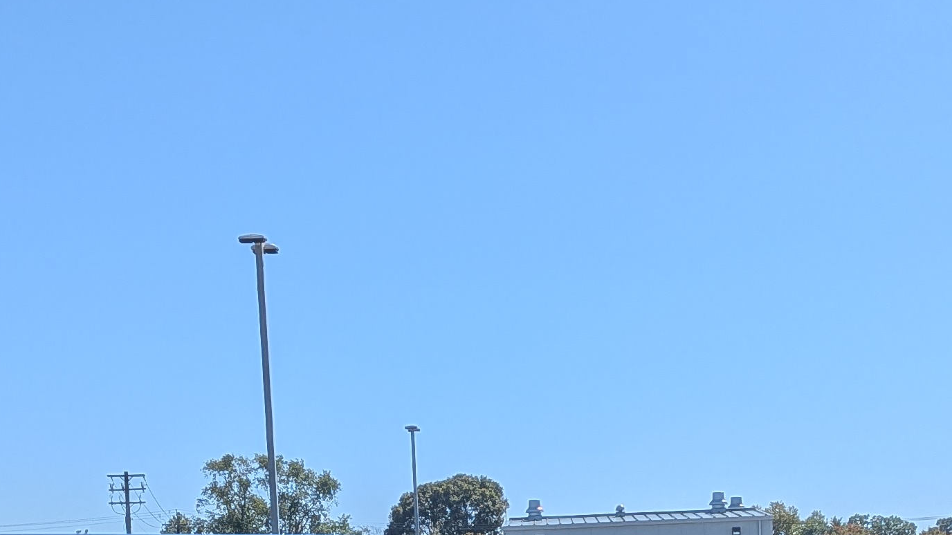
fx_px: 1918
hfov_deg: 27.9
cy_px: 885
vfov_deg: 14.4
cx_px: 510
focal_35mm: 76
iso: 30
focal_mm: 4.53
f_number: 1.7
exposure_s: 1/15625
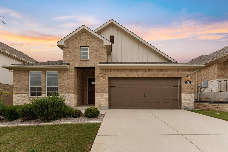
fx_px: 95
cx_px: 114
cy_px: 76
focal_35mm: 15
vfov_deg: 77.3
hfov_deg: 100.4
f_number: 9
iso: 100
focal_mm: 10
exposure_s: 1/20
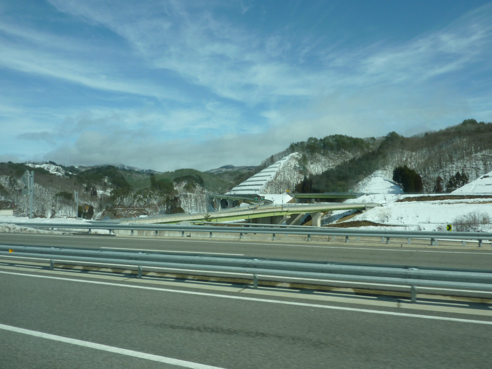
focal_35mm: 25
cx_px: 246
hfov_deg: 69.4
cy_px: 184
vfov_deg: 54.9
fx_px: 355
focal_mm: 4.1
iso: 80
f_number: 5.6
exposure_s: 1/500
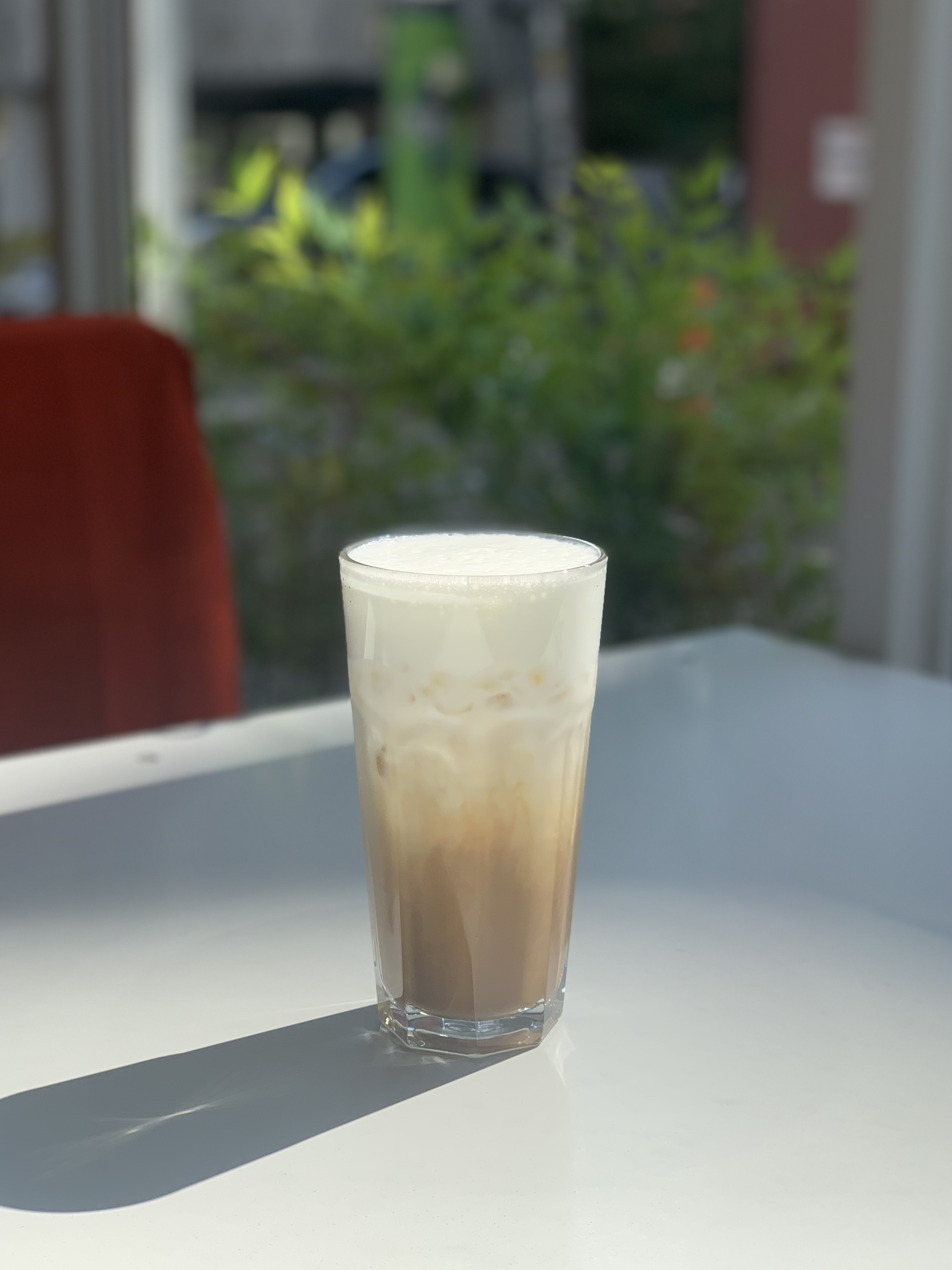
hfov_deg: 26.1
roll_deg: +0.2
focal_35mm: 56
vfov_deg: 34.3
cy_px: 642
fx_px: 2053
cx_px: 464
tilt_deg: -13.0
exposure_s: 1/727
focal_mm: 6
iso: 16
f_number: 2.4
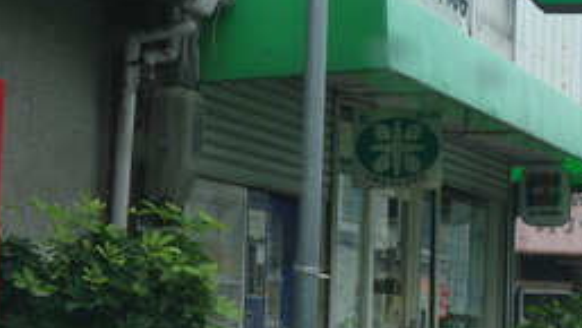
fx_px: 1977
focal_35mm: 128
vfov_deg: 9.5
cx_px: 457
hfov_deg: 16.6
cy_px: 92
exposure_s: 1/320
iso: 160
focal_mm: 26.89
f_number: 5.6
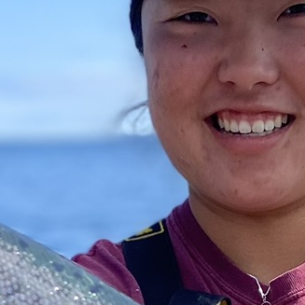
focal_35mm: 144
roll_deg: +0.8
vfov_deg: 11.4
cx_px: 267
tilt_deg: -13.4
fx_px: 1435
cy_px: 530
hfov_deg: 12.1
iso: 32
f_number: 1.8
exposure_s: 1/2410
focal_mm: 4.25
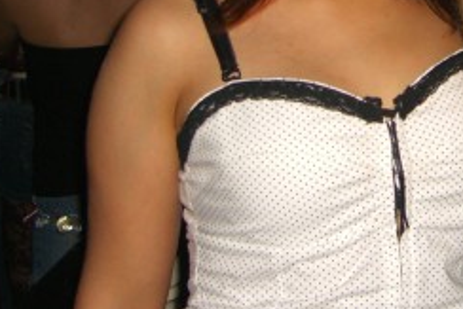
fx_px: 1248
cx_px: 419
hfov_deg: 20.6
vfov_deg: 13.9
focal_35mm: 97
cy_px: -8
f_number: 2.8
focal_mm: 7.9
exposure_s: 1/60
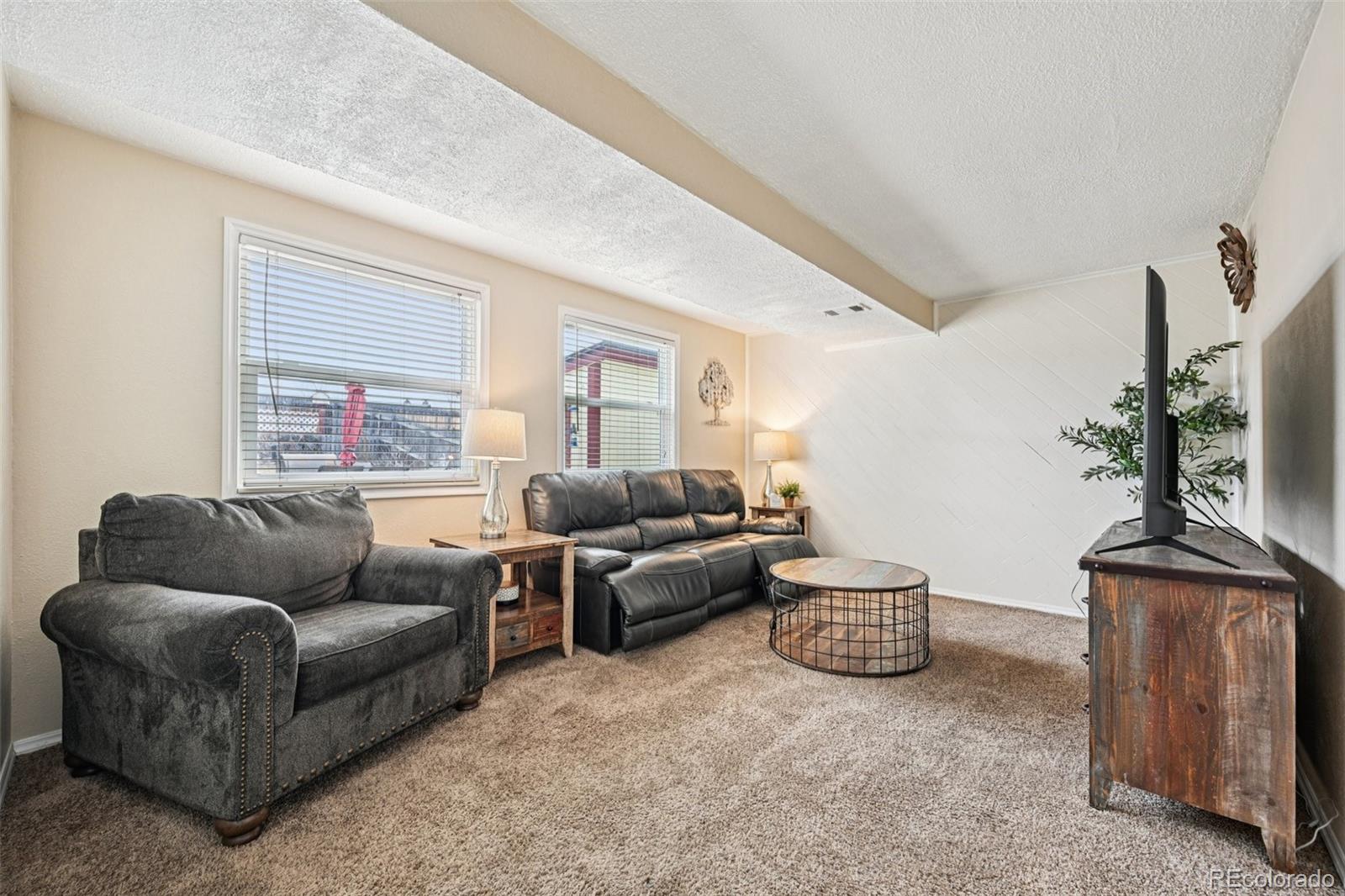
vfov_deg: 81.2
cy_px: 448
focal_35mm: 14
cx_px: 672
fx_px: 523
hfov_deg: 104.3
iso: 400
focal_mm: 14
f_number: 8
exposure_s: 1/13
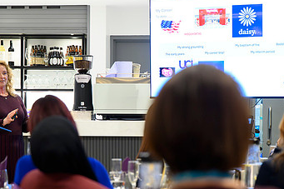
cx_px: 142
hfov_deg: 17.1
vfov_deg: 11.4
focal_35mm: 120
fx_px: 946
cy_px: 122
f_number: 2.8
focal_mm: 70
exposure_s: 1/200
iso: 3200
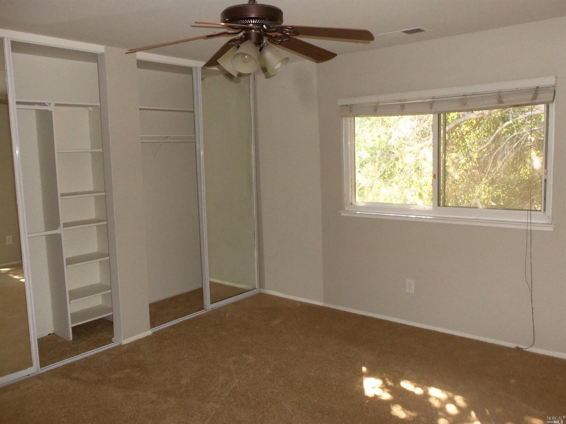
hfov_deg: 63.5
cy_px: 212
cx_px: 283
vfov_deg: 49.7
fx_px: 458
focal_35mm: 28
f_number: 3.3
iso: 200
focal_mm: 5.1
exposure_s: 1/60
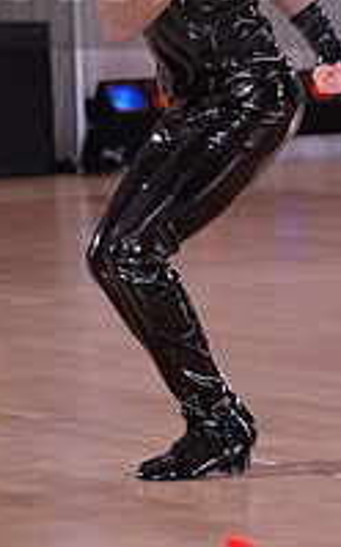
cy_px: -41
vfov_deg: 4.2
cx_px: 320
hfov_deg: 2.6
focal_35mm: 504
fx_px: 7510
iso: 2000
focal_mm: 170
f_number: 5
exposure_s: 1/250
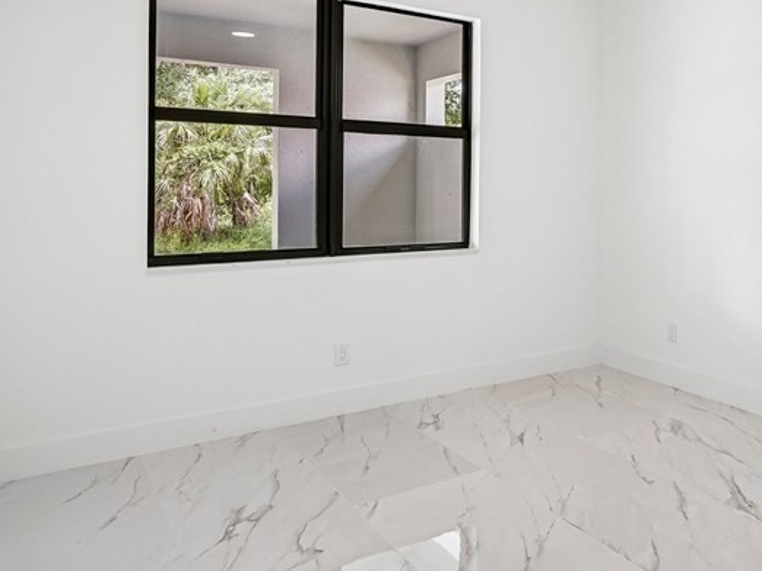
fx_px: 704
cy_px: 182
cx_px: 597
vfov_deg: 43.4
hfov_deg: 53.5
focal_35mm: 32
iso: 400
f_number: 8
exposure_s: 1/25
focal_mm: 16
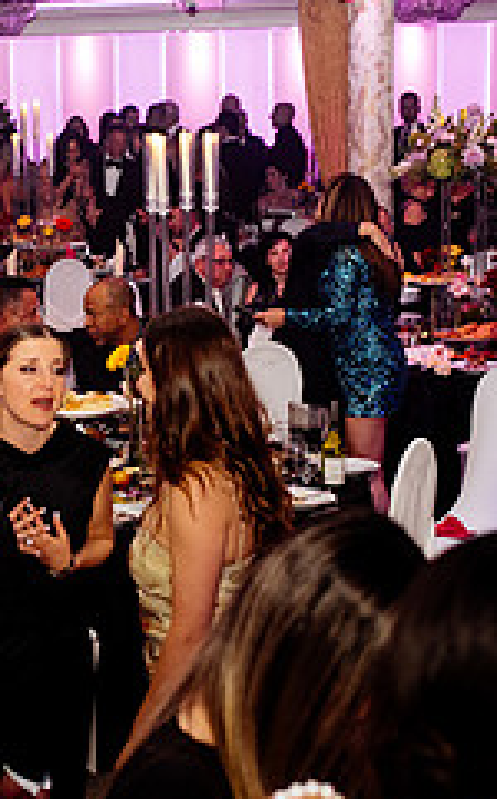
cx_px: -46
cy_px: 509
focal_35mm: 86
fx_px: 1869
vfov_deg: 24.0
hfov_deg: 14.8
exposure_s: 1/200
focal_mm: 35
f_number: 2.8
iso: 2000
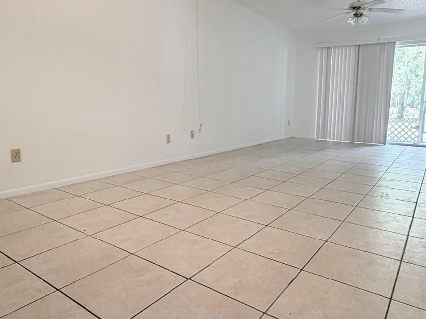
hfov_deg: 67.2
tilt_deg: -7.5
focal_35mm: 26
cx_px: 228
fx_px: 320
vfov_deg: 52.9
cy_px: 139
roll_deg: -0.4
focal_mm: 2.22
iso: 200
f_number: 2.2
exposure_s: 1/60
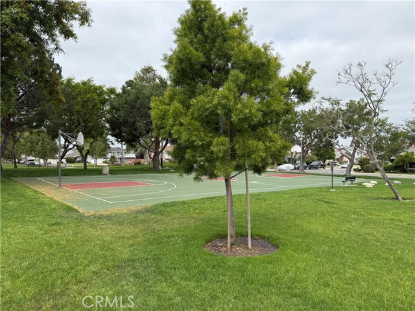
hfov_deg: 71.6
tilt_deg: +0.0
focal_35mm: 24
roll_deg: -0.4
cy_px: 156
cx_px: 208
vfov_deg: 56.8
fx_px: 288
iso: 80
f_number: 1.78
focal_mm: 6.76
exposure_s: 1/3145
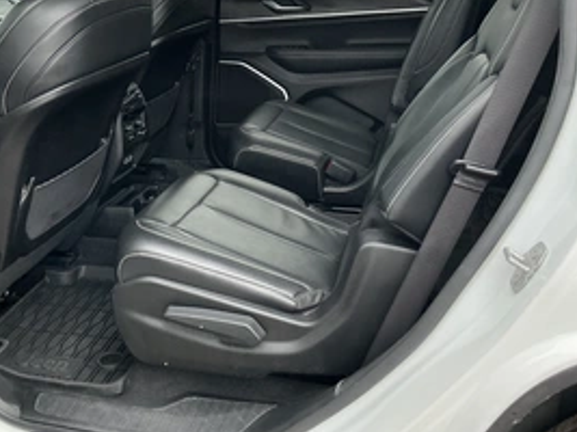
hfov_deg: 44.3
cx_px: 203
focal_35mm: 42
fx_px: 700
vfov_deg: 34.0
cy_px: 145
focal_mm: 3
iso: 64
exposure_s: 1/122
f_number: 1.8
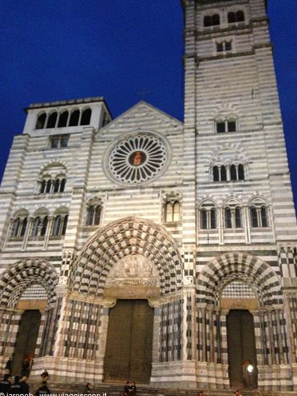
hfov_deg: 41.8
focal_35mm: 34
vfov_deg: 53.9
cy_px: 196
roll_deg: -4.6
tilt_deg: +30.7
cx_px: 148
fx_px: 389
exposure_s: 1/15
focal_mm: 4.12
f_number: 2.4
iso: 500
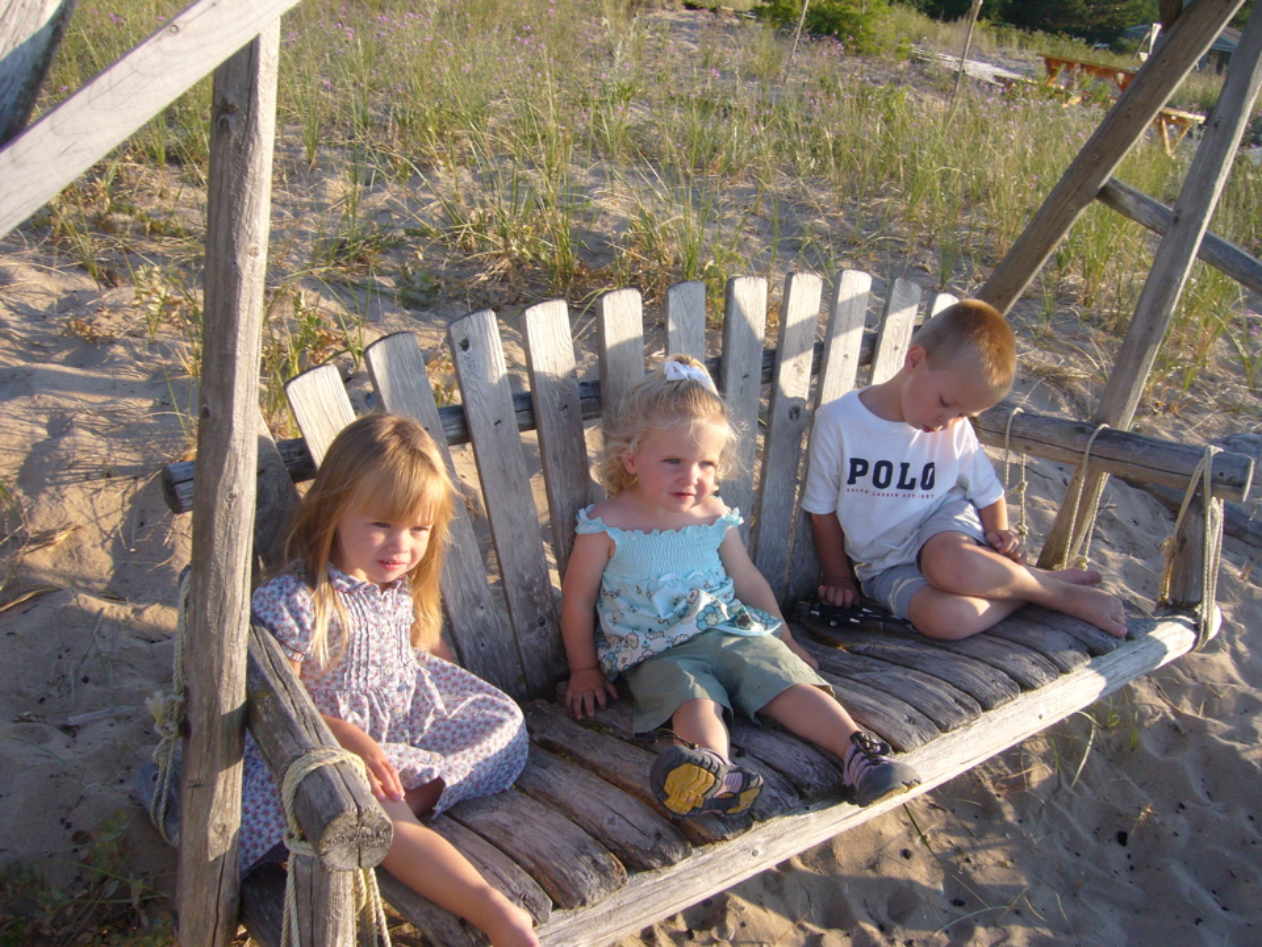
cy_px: 474
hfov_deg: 52.6
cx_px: 631
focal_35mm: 35
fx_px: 1276
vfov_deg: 40.7
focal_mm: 5.8
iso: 80
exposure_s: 1/160
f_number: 5.6
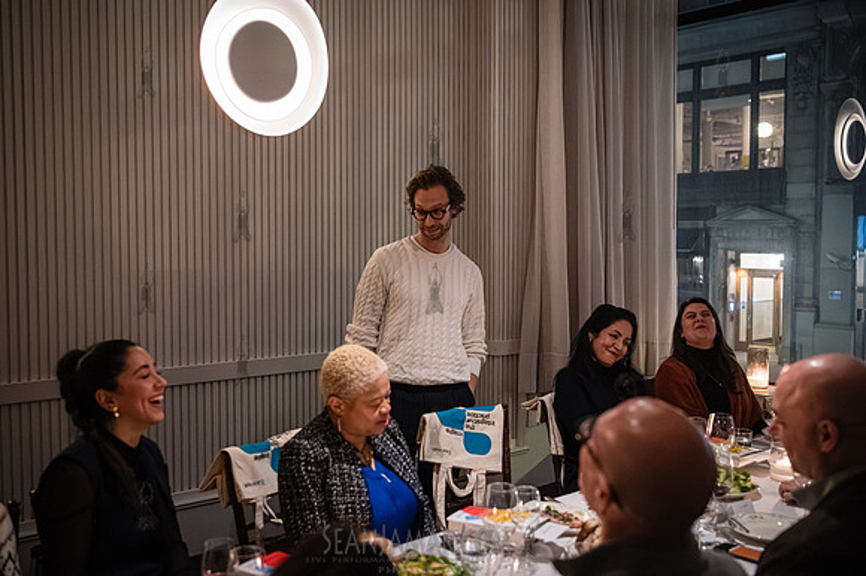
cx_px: 429
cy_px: 288
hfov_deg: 53.7
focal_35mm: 36
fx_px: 856
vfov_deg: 37.2
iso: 16000
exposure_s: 1/125
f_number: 2.8
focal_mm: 35
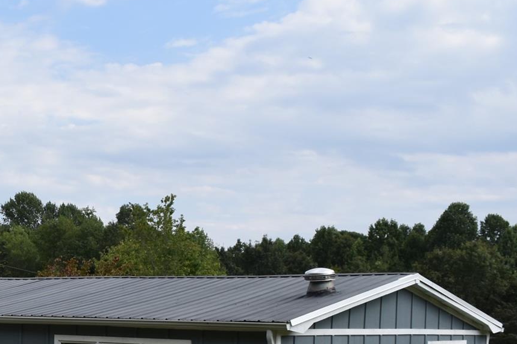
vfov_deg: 17.4
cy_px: 392
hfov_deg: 25.9
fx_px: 1080
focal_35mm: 75
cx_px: 33
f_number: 9
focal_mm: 21
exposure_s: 1/320
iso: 200
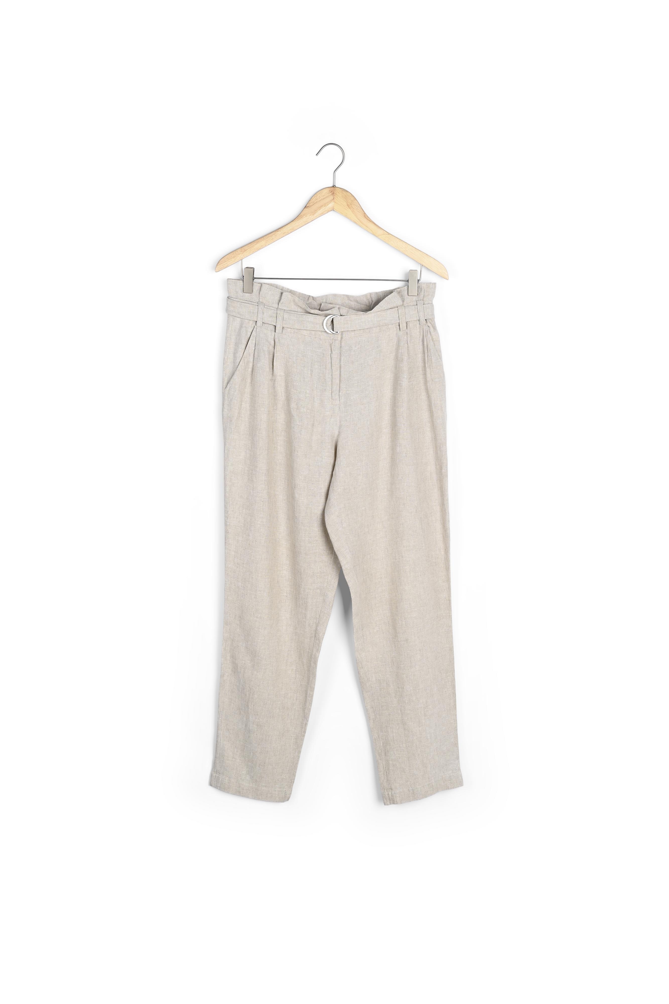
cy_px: 502
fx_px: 1254
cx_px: 334
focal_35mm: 45
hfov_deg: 29.9
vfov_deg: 43.6
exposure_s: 1/125
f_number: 11
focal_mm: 45
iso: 100
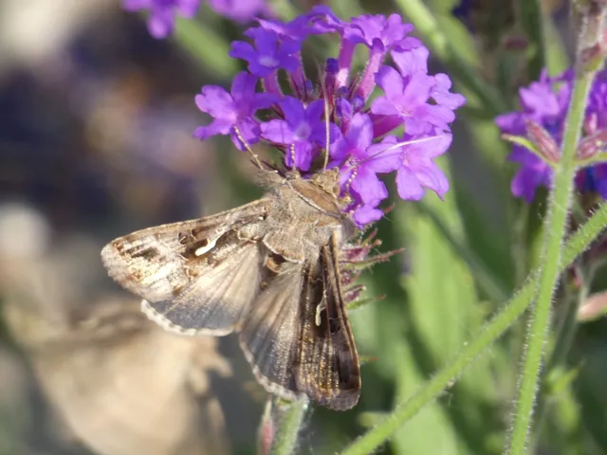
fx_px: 7014
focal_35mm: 400
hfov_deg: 5.0
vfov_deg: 3.7
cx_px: 304
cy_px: 228
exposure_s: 1/160
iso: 80
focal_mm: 71.7
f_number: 5.6
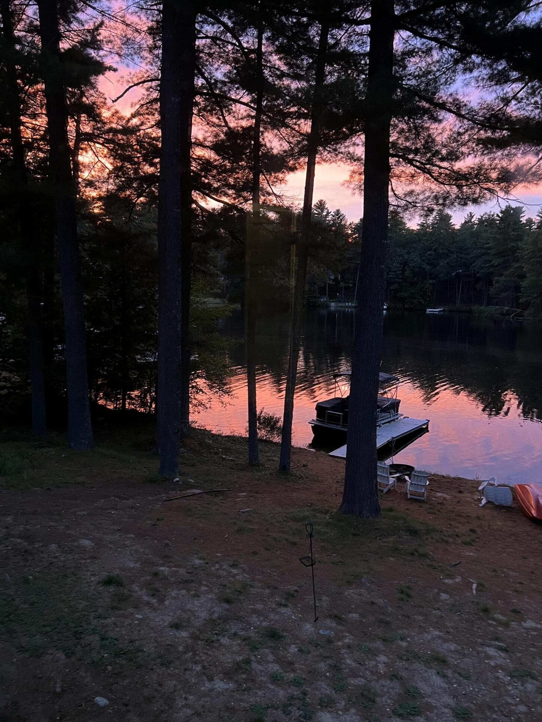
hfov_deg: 51.3
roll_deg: -2.5
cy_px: 352
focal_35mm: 27
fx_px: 564
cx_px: 269
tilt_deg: -8.0
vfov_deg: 65.3
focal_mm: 5.7
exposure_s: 1/34
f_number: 1.5
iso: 640
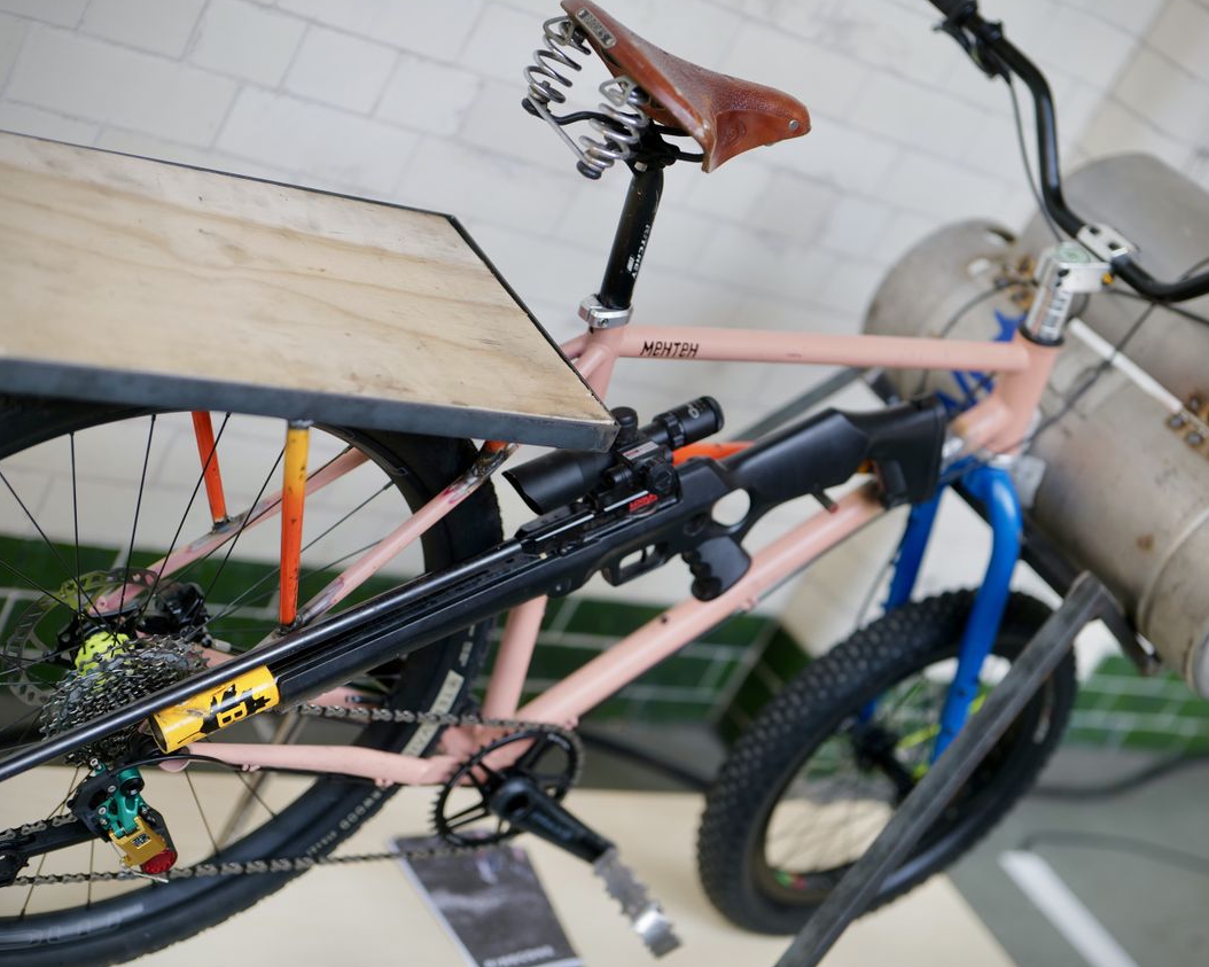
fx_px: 2039
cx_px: 656
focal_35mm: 57
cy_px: 479
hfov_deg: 33.0
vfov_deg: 26.7
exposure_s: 1/160
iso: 100
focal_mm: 50
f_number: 1.8
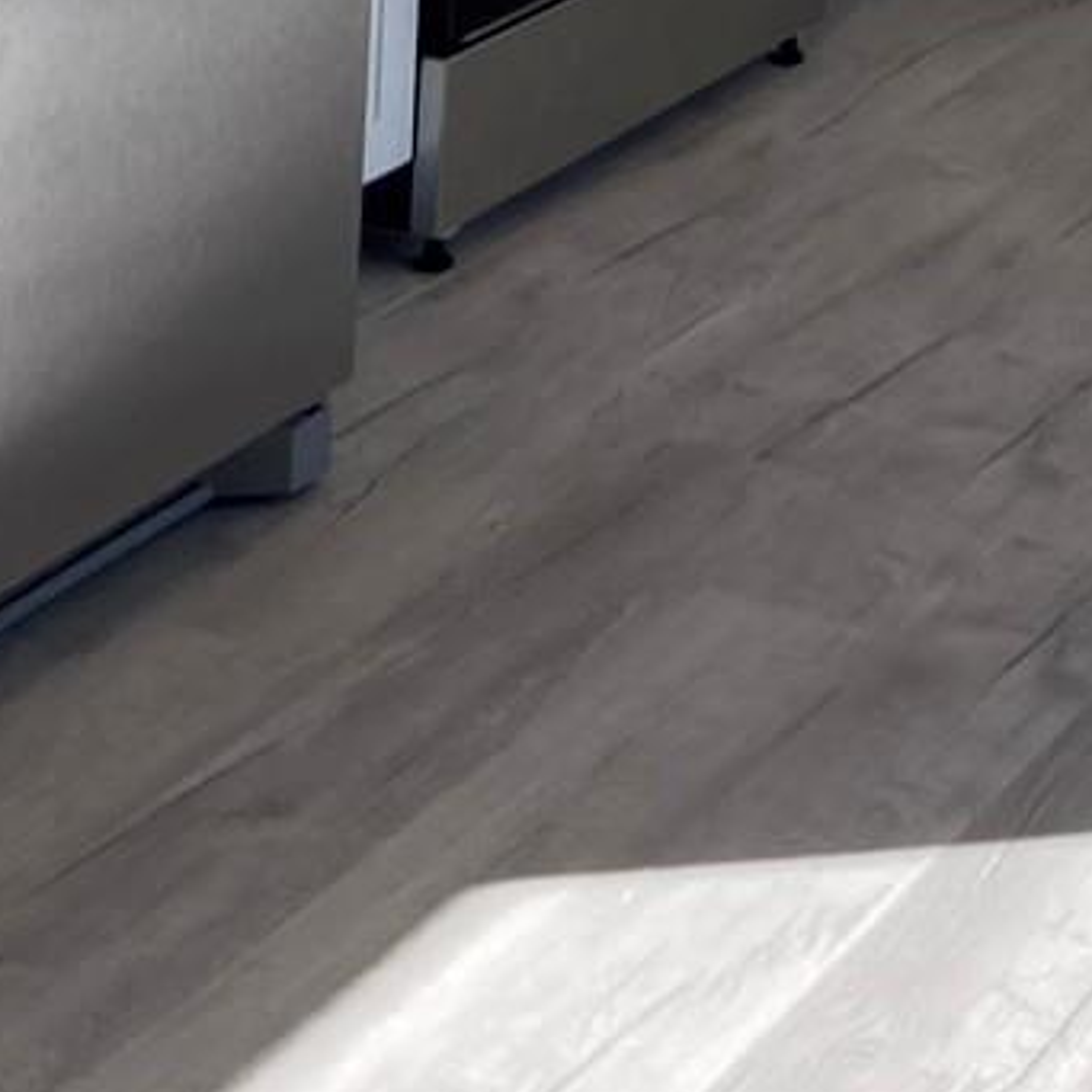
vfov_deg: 13.6
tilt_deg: -6.4
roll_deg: -4.2
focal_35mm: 116
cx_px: 1259
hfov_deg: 14.6
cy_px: -807
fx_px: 4140
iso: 20
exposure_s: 1/294
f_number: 1.8
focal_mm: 3.99
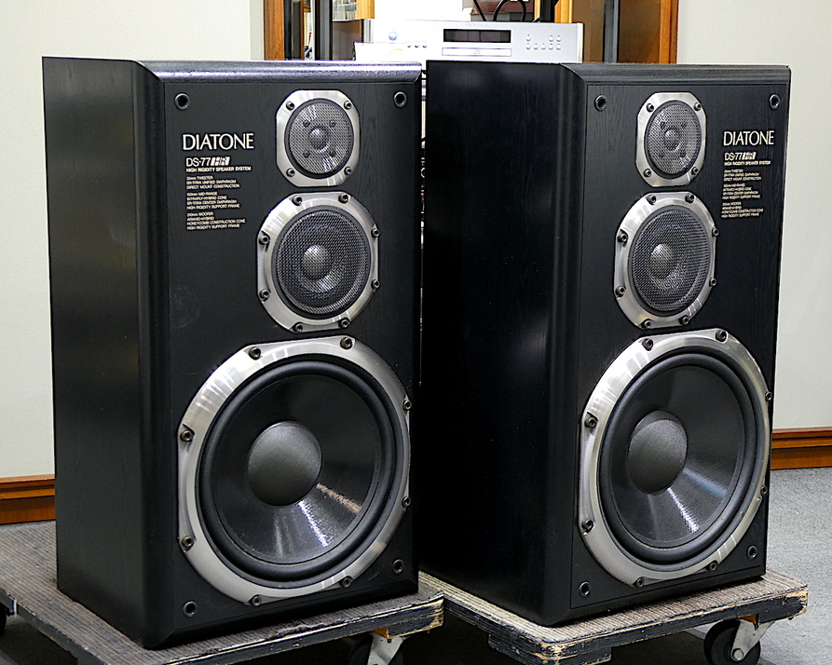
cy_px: 331
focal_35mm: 64
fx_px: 1576
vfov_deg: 23.8
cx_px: 421
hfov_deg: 29.6
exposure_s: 1/2.5
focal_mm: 10.9
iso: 200
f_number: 4.3
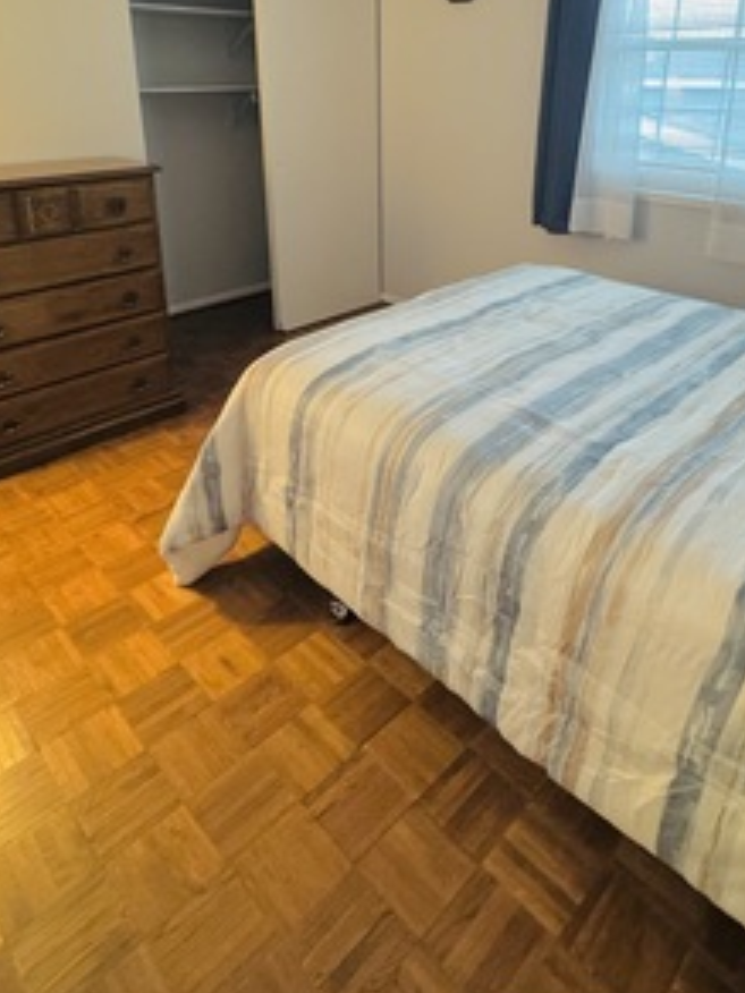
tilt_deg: -17.5
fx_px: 689
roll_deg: -0.1
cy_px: 296
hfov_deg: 56.8
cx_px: 396
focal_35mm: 24
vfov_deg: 68.6
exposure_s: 1/60
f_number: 2.2
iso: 800
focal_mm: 2.22
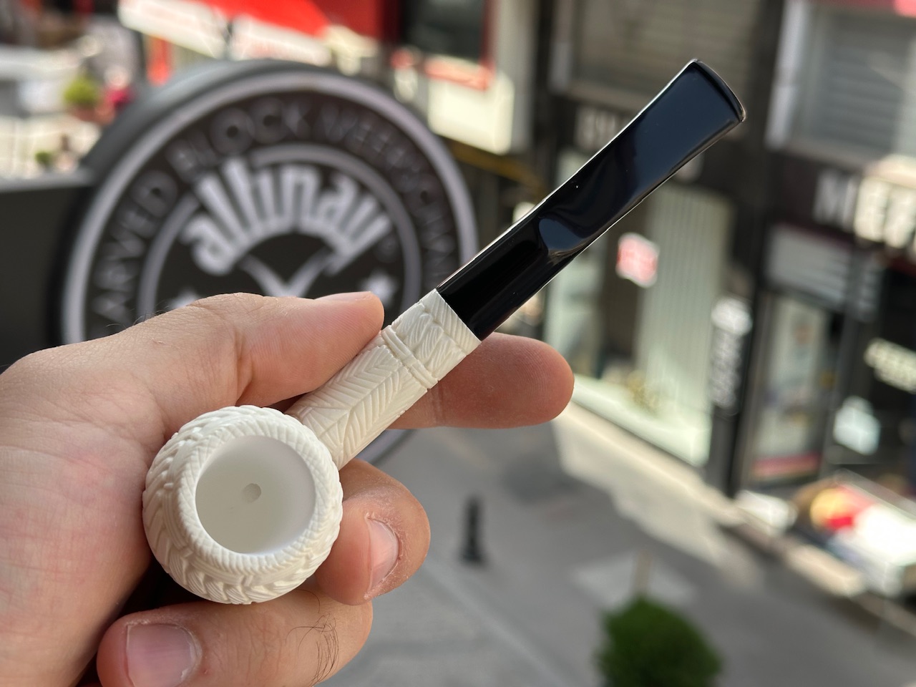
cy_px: 344
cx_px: 458
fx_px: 1270
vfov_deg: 30.3
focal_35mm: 48
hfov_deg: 39.7
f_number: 1.78
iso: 64
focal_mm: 6.86
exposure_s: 1/785
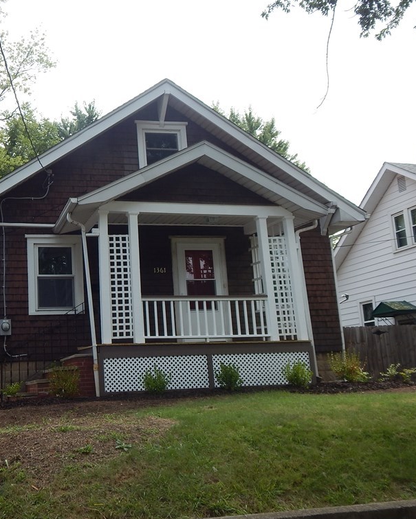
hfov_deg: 35.5
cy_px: 260
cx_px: 94
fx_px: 631
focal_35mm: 41
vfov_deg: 44.8
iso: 125
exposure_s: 1/500
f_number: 3.2
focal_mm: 5.6
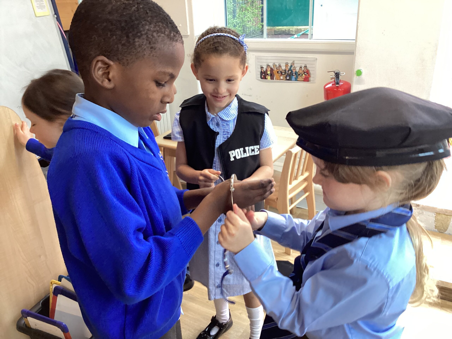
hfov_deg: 58.4
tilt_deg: -24.8
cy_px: 170
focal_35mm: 31
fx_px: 405
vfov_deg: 45.4
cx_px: 226
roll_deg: +2.5
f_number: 2.4
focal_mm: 3.3
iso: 160
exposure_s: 1/50
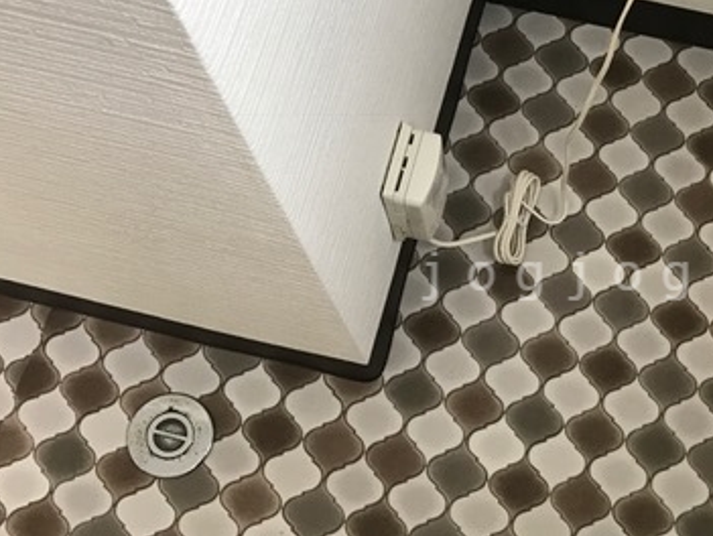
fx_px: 1052
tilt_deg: -70.2
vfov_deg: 28.6
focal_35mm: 51
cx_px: 561
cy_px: 276
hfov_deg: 36.3
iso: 40
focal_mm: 3.99
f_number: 1.8
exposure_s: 1/25
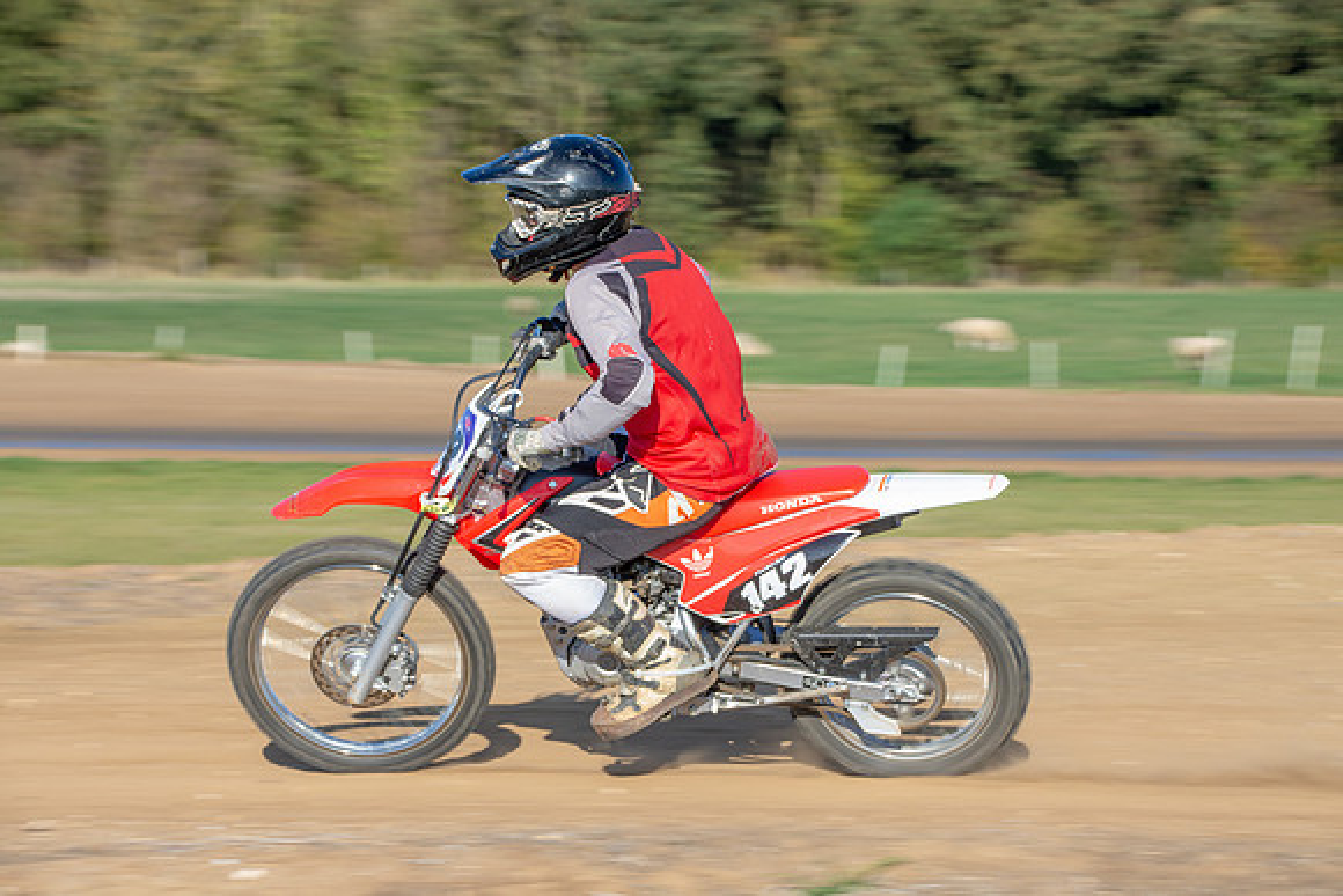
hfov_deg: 14.0
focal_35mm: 147
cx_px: 672
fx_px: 5485
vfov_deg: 9.3
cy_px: 448
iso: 200
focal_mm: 98
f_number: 10
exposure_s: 1/160
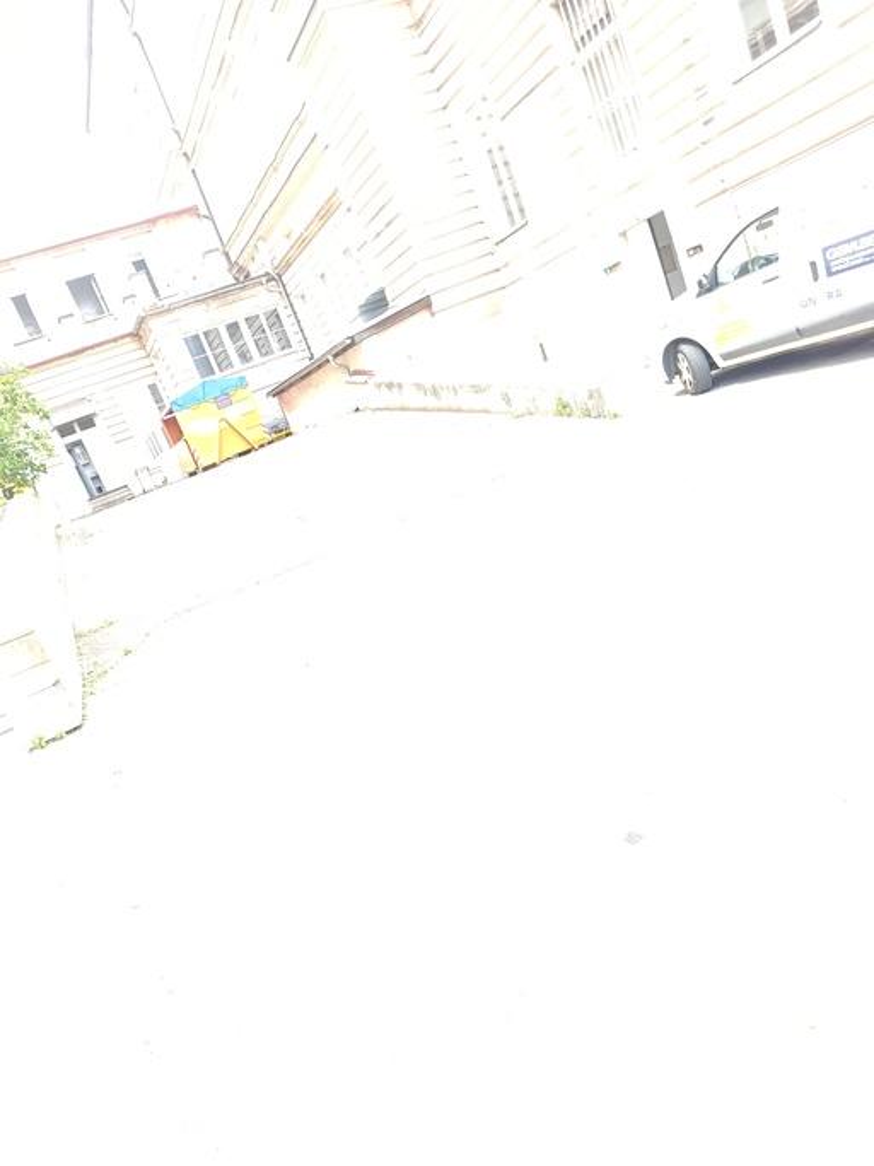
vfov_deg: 71.6
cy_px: 583
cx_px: 437
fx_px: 808
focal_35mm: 24
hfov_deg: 56.8
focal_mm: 5.59
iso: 73
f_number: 1.88
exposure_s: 1/100
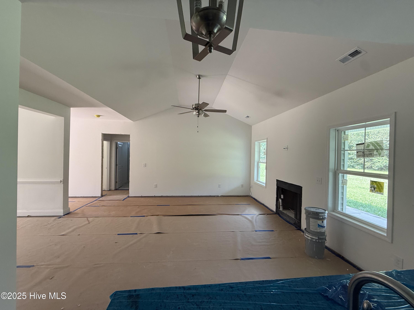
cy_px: 155
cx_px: 207
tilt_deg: +0.1
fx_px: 167
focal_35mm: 14
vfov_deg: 85.7
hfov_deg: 102.1
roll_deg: -1.2
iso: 125
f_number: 2.2
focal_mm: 2.22
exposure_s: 1/99
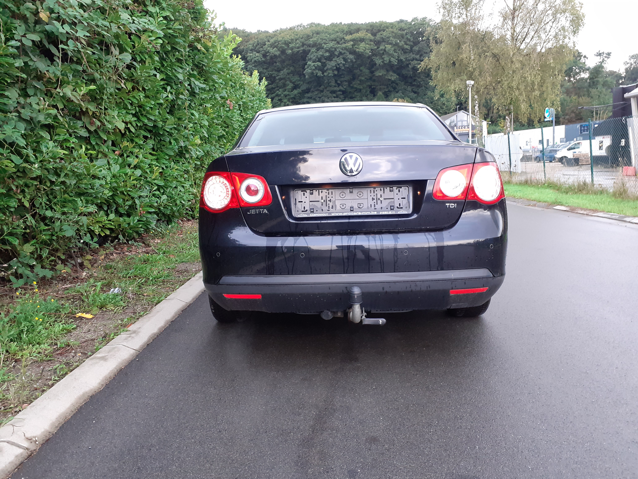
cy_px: 240
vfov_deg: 51.4
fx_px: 498
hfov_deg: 65.3
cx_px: 319
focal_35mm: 27
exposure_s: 1/50
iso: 125
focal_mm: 3.6
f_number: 1.9
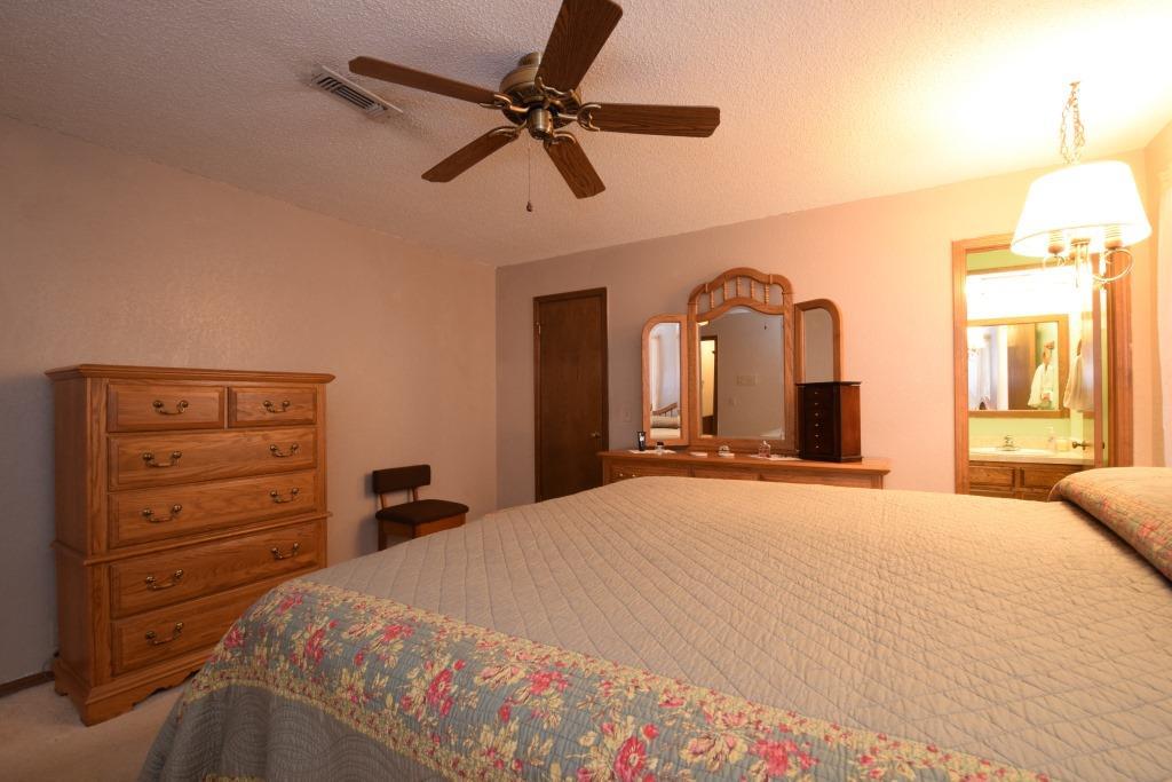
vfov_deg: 77.3
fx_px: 488
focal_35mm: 15
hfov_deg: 100.4
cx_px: 586
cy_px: 391
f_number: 11
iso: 500
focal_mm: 10
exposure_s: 1/1.6
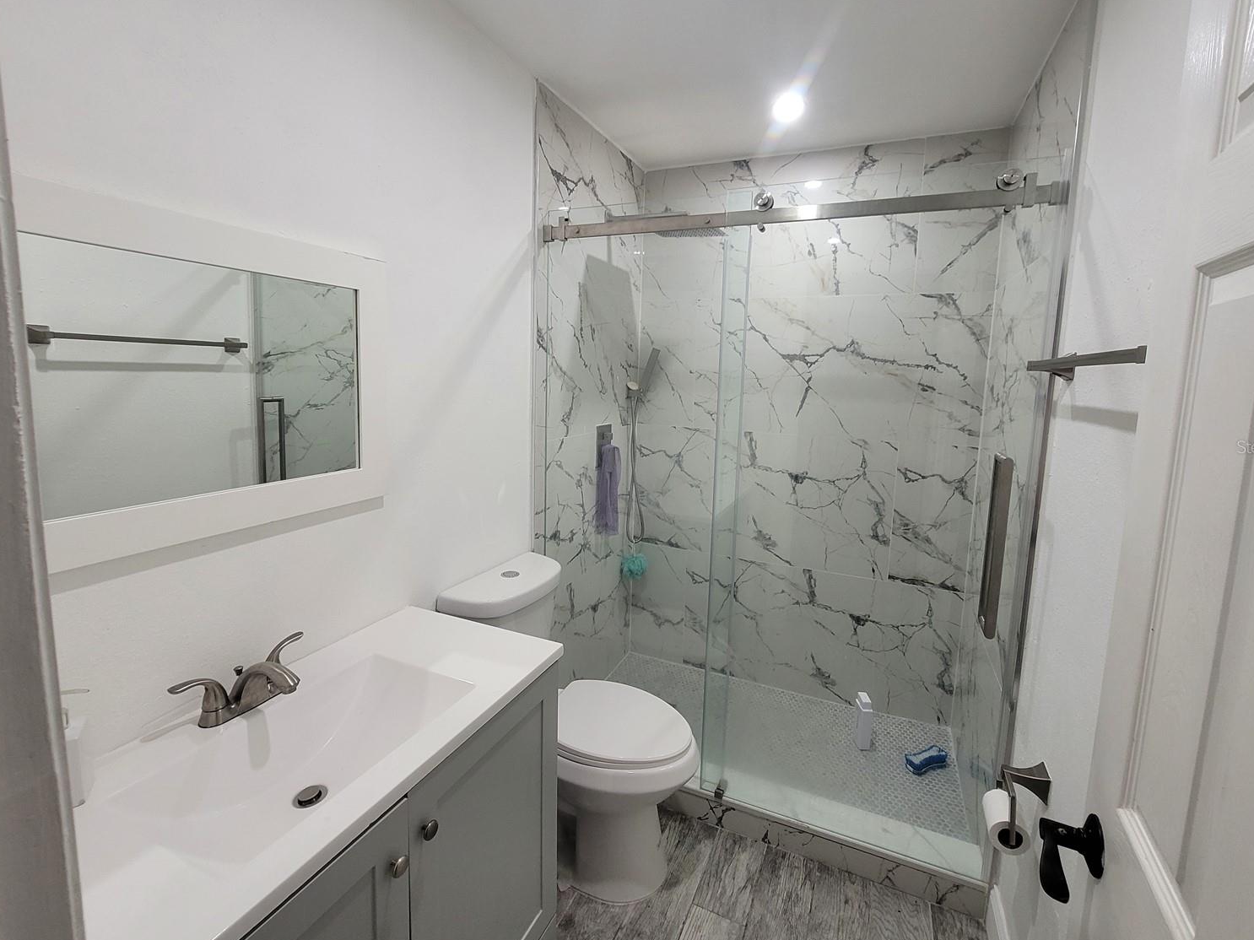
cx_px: 641
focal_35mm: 14
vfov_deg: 85.6
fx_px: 507
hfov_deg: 102.1
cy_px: 446
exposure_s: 1/60
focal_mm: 2.2
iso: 250
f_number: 2.2
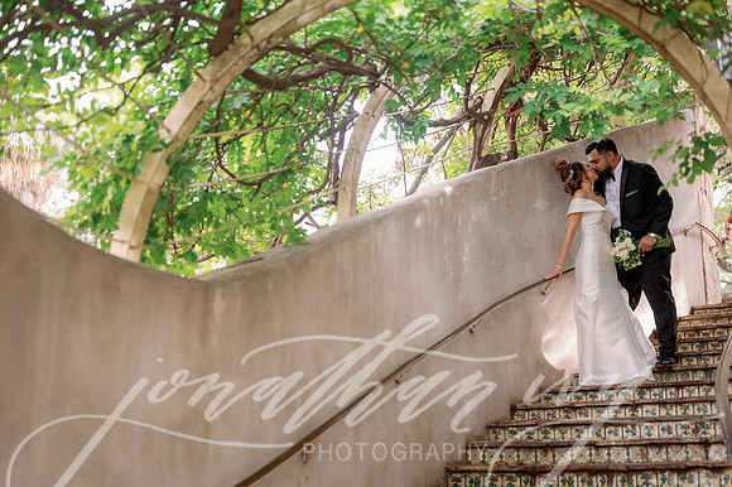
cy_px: 244
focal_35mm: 50
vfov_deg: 27.0
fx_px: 1016
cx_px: 366
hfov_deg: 39.6
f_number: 2
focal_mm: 50
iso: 64
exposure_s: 1/60
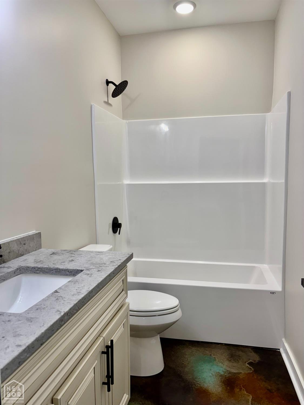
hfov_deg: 53.1
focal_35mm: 26
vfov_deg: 67.3
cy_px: 202
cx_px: 152
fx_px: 304
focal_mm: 5.96
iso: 80
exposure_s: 1/120
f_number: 1.6
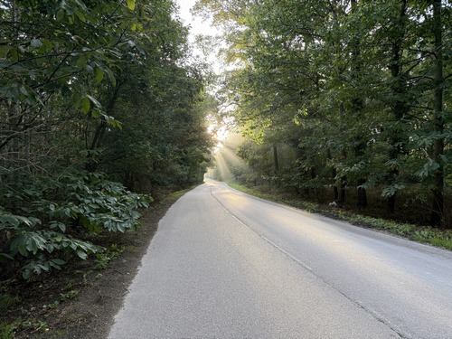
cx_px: 226
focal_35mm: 24
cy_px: 170
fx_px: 313
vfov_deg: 56.8
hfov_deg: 71.6
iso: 160
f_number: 1.78
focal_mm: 6.76
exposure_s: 1/243
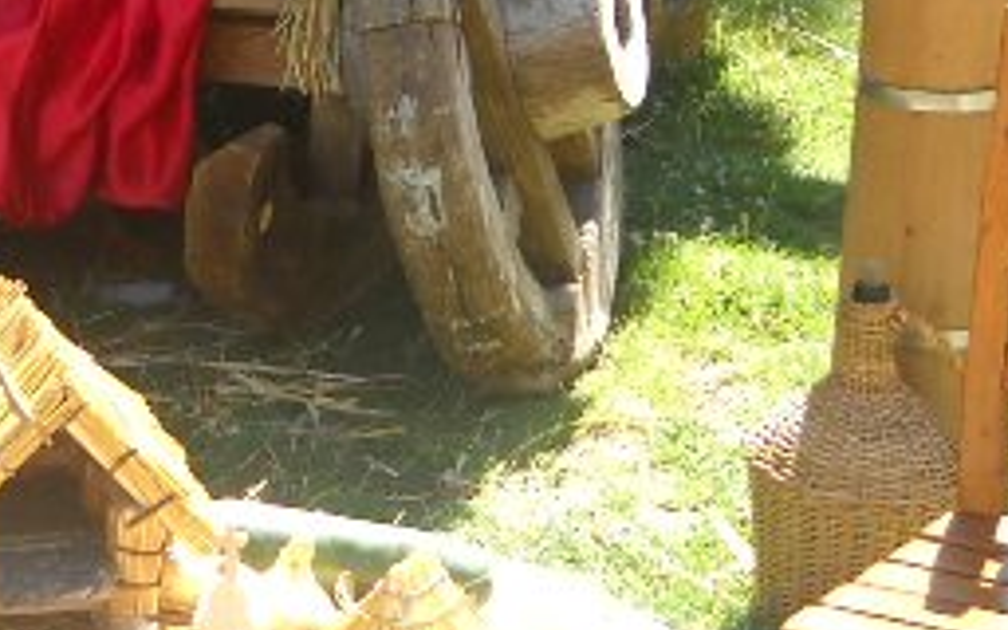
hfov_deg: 15.0
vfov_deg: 9.6
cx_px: -102
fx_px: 3736
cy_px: 43
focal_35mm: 136
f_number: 3.1
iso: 64
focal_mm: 6.72
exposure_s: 1/129
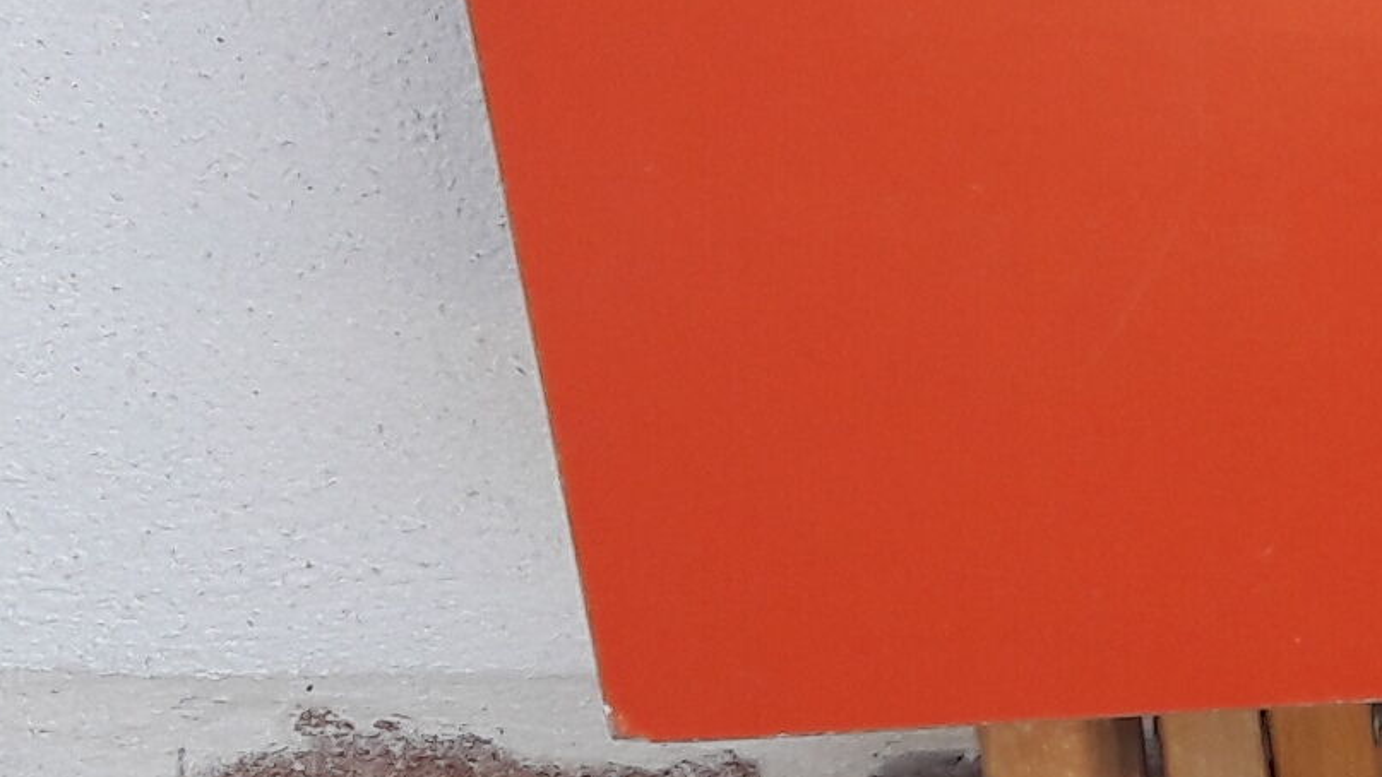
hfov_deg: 13.3
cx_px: 1836
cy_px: 481
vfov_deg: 7.8
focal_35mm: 156
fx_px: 5717
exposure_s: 1/183
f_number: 1.9
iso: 40
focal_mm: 3.7
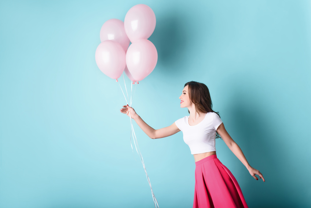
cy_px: 104
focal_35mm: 70
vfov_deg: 19.5
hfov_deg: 28.8
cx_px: 156
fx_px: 605
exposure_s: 1/200
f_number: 5.6
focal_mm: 70
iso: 100
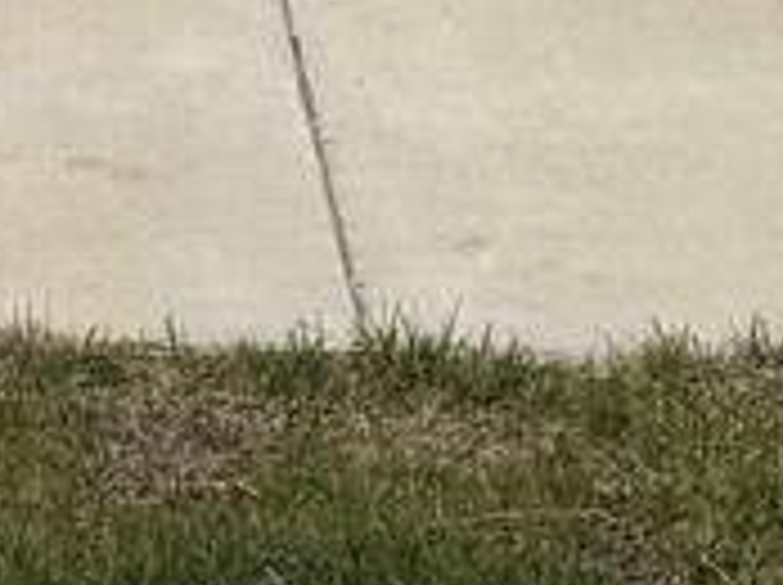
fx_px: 3998
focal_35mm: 177
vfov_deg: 7.3
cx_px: -176
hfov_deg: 11.0
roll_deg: +1.5
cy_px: -1224
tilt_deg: +2.5
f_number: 1.78
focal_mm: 6.76
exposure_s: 1/4673
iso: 80
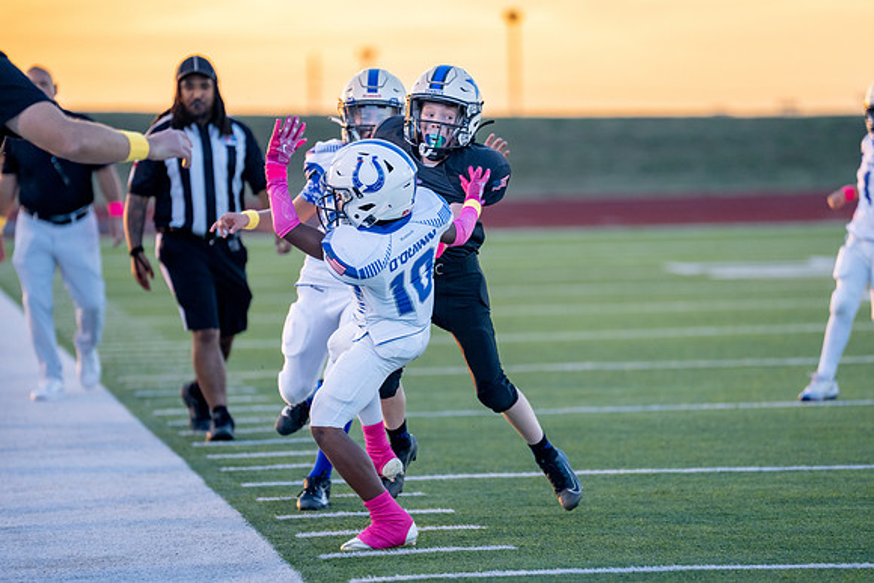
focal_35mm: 230
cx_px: 447
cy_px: 331
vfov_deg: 6.0
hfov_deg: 9.0
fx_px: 5580
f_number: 2.8
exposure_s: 1/1250
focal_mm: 200
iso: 1000
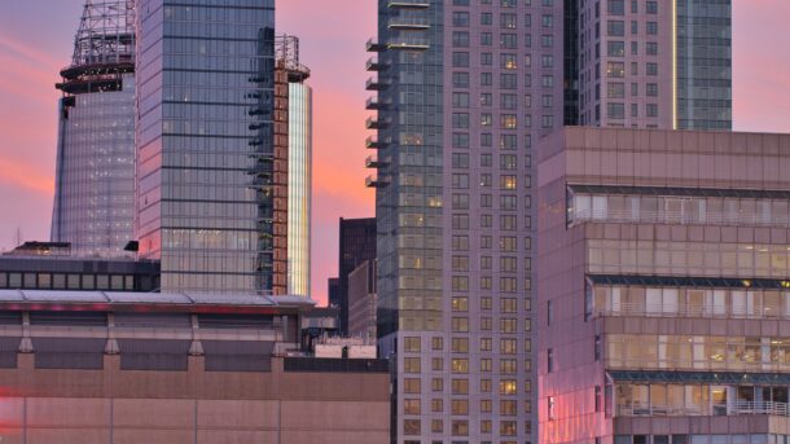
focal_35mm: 132
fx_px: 2765
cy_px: 280
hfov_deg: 16.3
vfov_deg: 9.2
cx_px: 411
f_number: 2
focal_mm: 50
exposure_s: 1/200
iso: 160
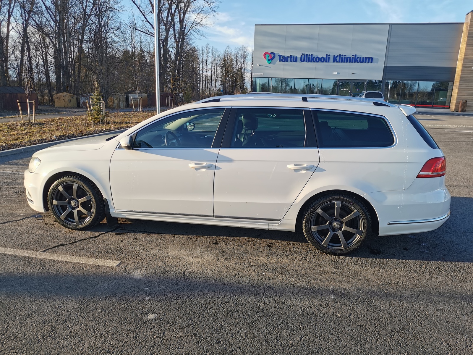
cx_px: 236
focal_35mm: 27
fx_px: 369
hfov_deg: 65.3
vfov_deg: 51.4
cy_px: 178
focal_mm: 5.58
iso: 50
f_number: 1.8
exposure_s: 1/1091
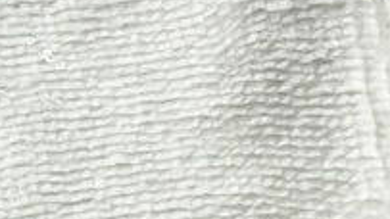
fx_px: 2057
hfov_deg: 10.8
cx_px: 100
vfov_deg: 5.6
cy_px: -474
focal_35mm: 199
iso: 16
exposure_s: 1/206
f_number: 1.8
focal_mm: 3
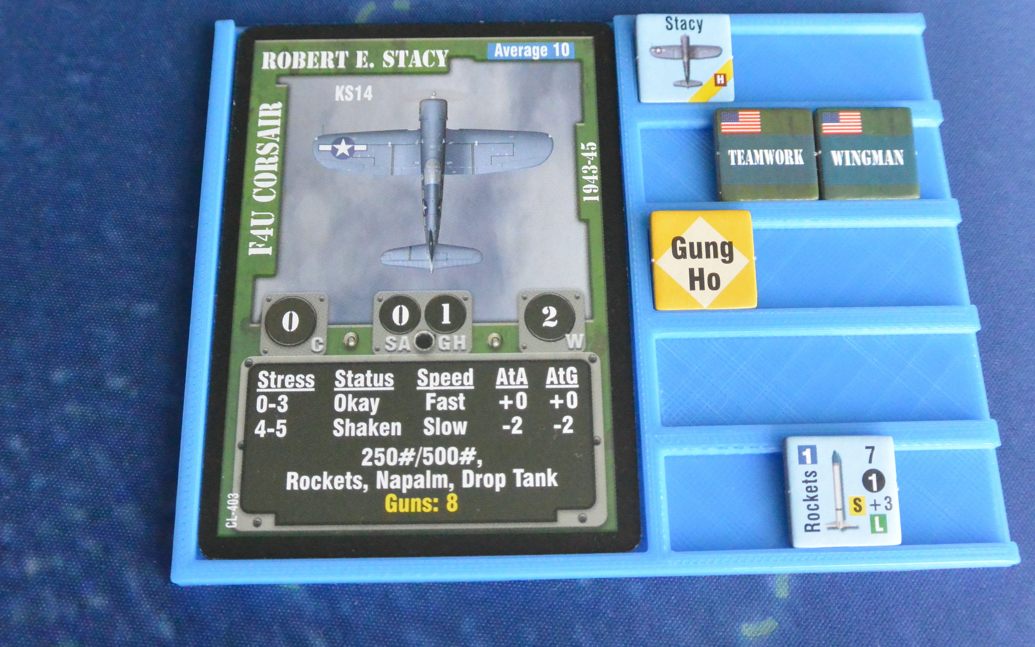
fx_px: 1128
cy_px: 303
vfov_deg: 32.0
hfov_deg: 49.3
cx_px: 519
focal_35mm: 40
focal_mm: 14.5
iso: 3200
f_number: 4
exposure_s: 1/100
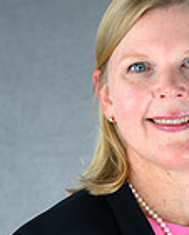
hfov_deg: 7.4
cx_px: 157
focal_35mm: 209
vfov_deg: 9.1
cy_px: 278
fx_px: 1460
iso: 100
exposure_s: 1/200
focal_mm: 70
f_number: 7.1
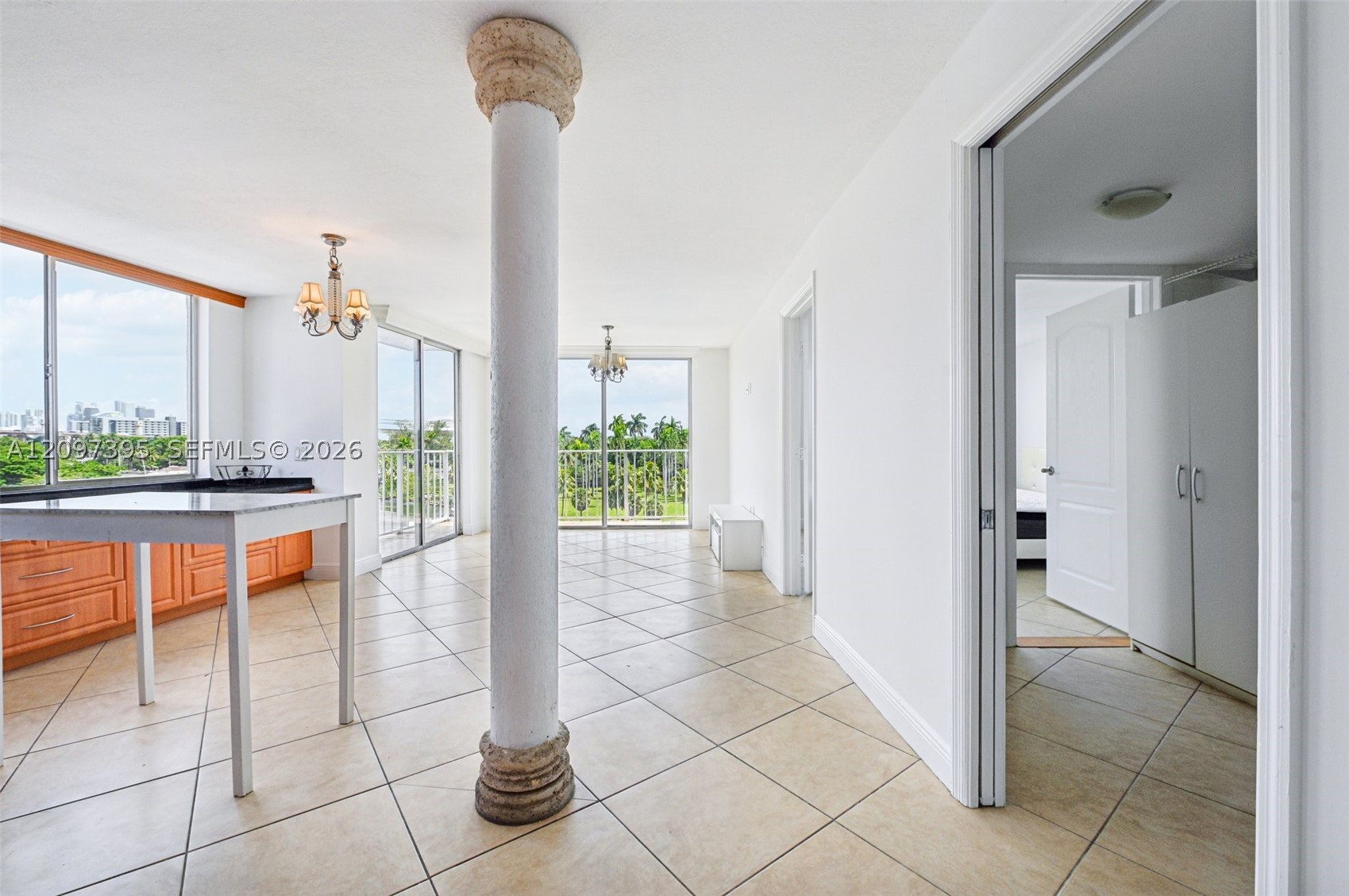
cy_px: 448
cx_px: 674
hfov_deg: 104.3
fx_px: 524
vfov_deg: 81.1
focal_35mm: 14
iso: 100
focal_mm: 14
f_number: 8
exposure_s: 1/100
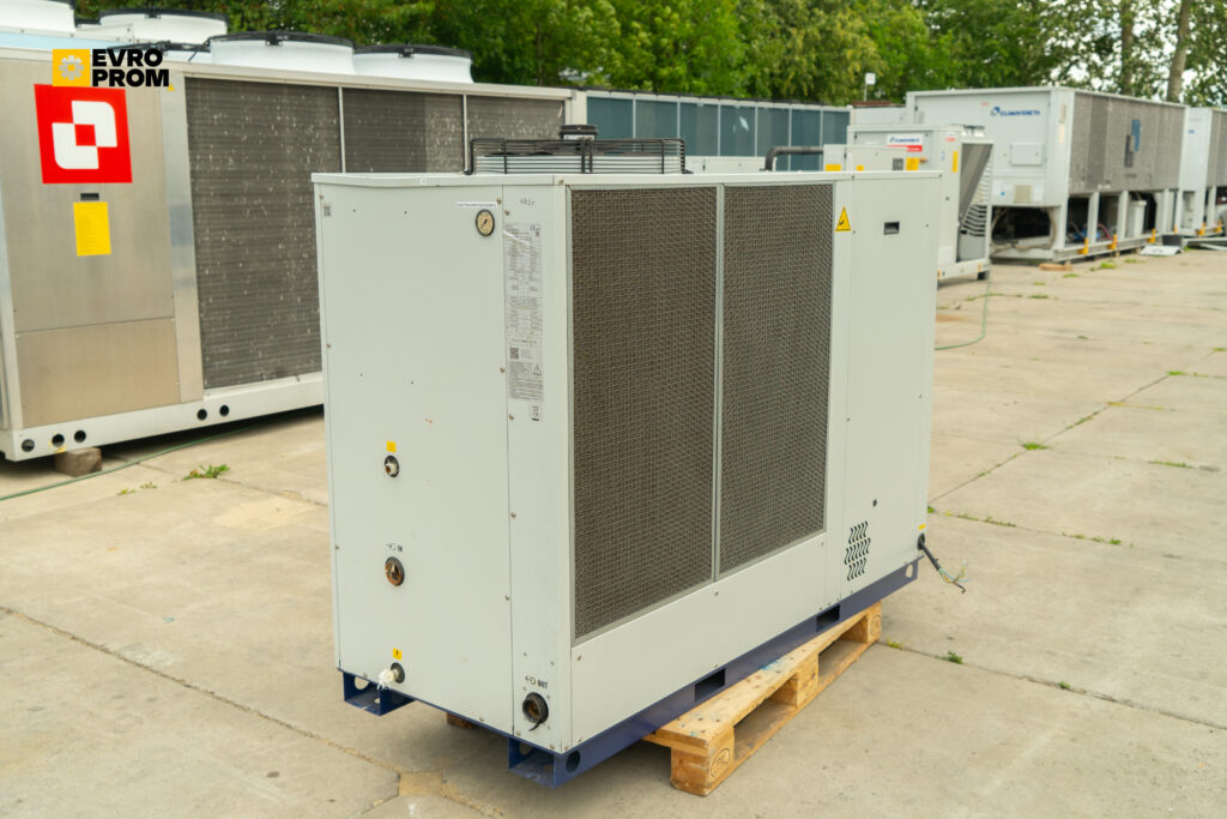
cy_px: 410
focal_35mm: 35
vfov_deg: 37.9
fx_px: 1193
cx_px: 614
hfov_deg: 54.4
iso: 160
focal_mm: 35
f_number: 5.6
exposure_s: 1/200
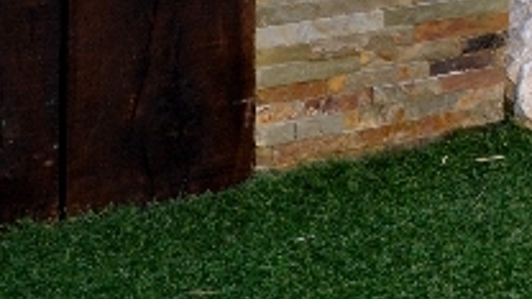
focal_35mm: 87
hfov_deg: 19.7
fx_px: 1227
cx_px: 893
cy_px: -422
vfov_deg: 11.5
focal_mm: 10
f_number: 5.6
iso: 160
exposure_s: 1/125
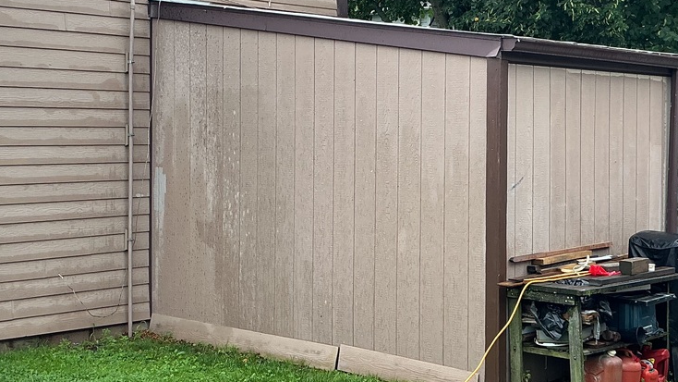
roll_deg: +0.3
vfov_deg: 19.4
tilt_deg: -0.9
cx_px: 363
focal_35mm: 62
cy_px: 154
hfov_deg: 33.8
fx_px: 1115
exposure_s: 1/120
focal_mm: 3
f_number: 1.8
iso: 20
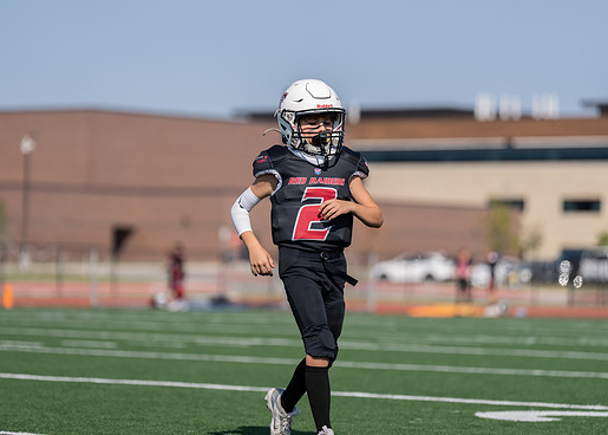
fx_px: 2953
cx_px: 309
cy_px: 209
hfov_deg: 11.8
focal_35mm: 171
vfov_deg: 8.4
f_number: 2.8
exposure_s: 1/2500
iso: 100
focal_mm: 145
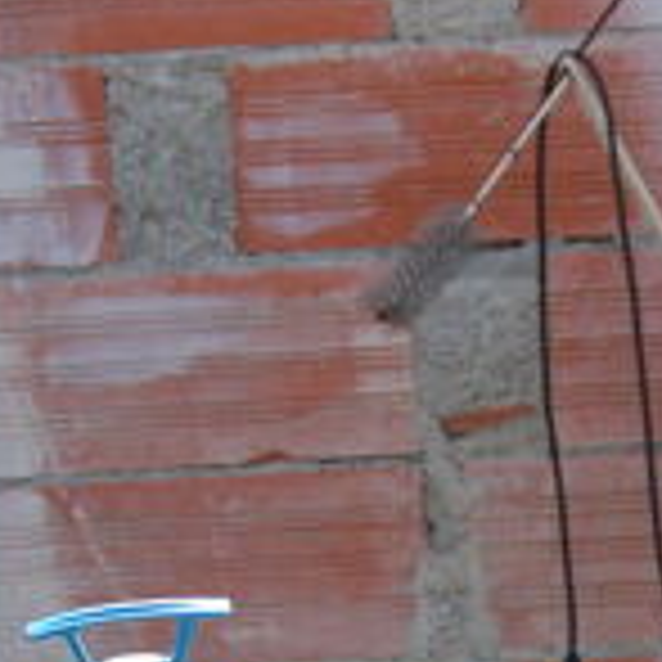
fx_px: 2878
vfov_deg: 13.0
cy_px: 655
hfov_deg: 12.9
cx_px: 752
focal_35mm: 133
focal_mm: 32
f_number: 7.1
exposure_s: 1/200
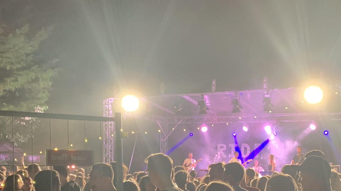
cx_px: 209
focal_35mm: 54
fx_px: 488
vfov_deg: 21.5
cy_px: 184
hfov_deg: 38.3
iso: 320
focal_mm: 4.25
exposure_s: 1/25
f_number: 1.8
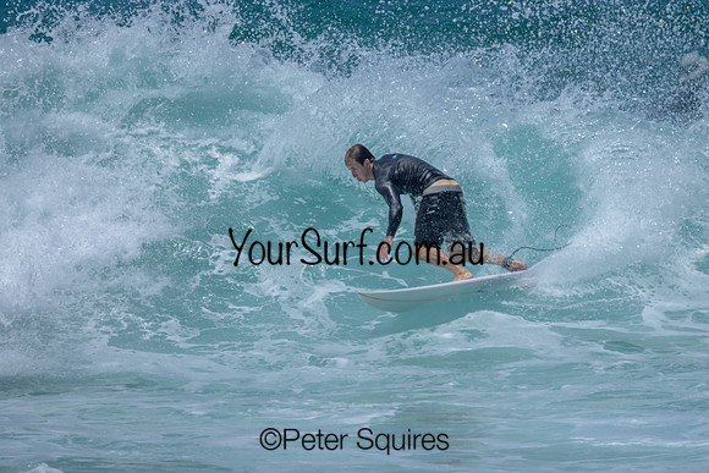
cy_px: 241
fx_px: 19769
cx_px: 445
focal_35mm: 1004
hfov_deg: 2.1
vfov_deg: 1.4
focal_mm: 800
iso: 160
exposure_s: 1/2500
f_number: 6.3
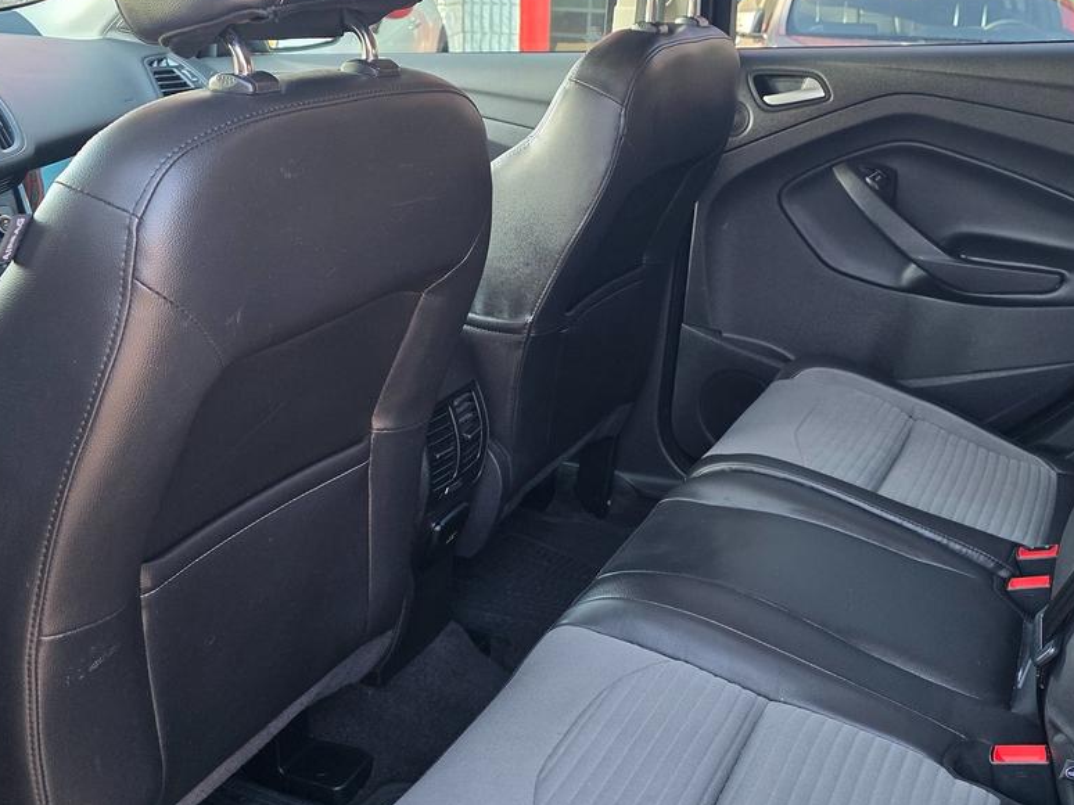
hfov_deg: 48.8
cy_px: 378
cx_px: 624
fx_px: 1179
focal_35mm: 38
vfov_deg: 37.7
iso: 200
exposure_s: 1/120
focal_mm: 6.3
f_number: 1.7
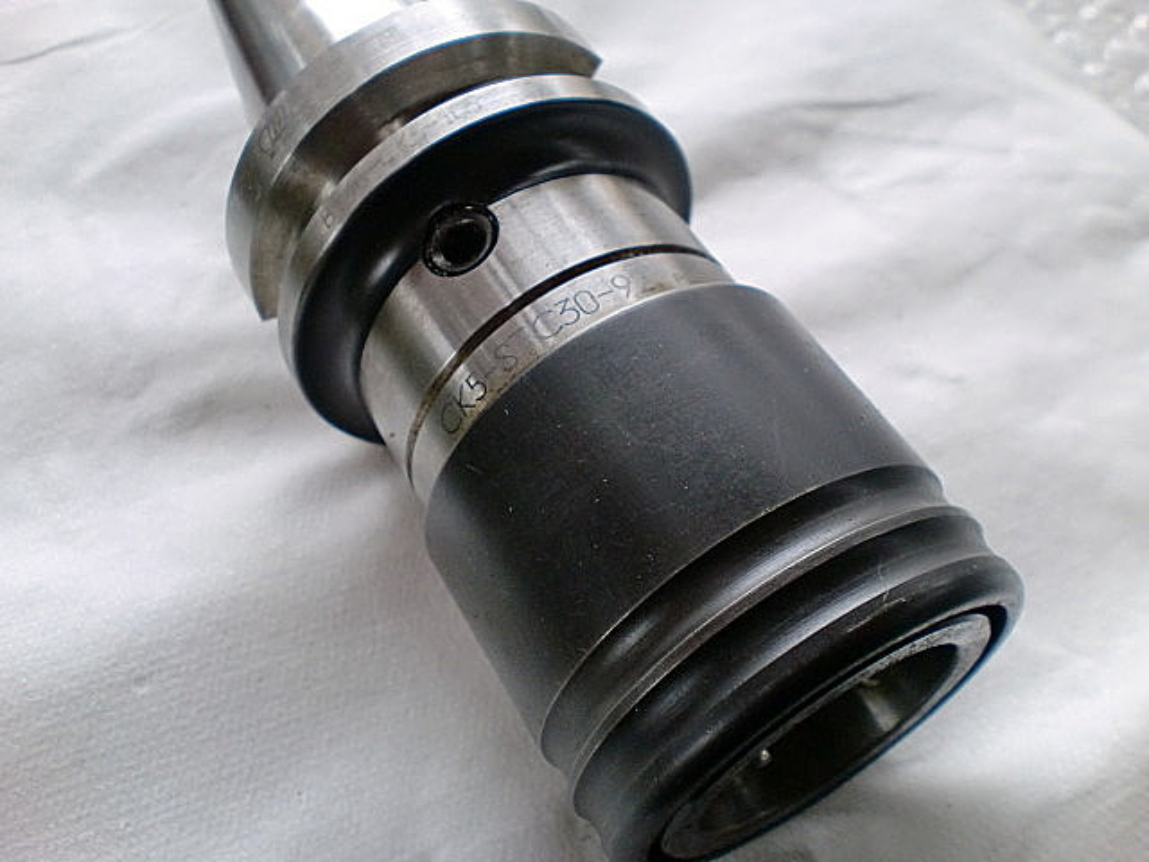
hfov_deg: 52.6
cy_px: 431
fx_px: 1162
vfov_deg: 40.7
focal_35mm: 35
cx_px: 574
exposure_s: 1/60
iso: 200
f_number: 3.1
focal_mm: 6.3
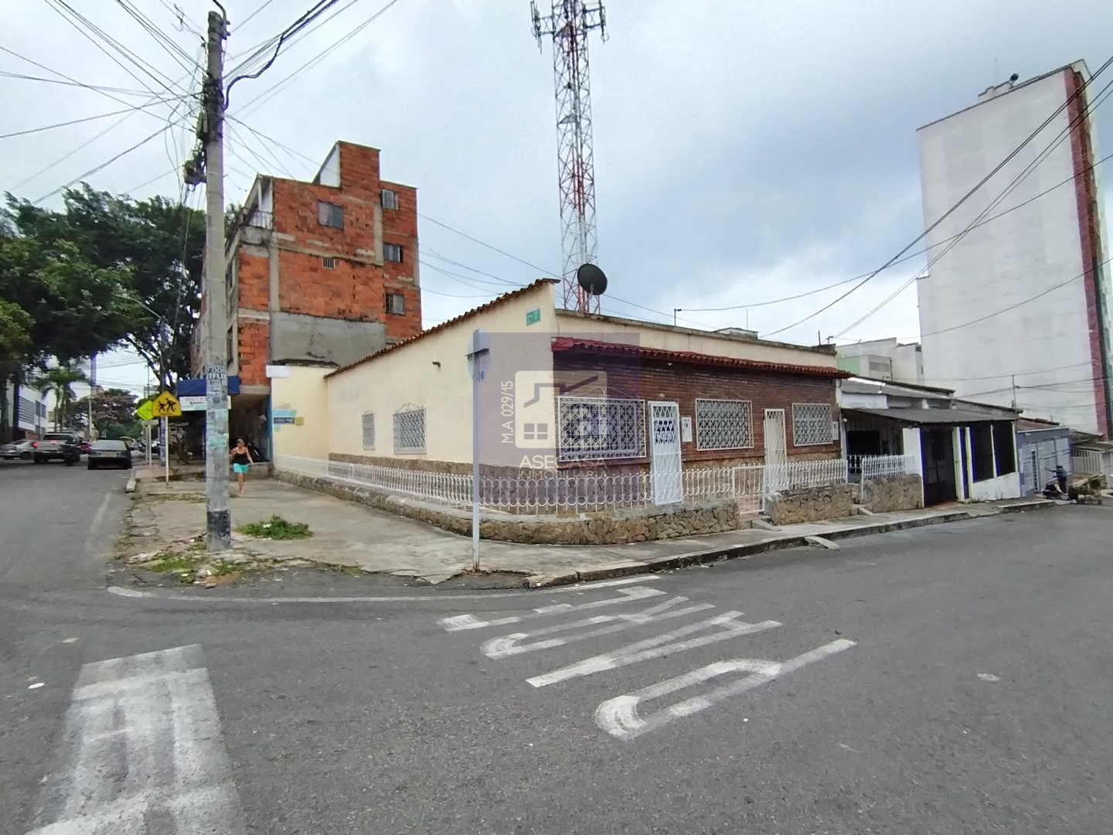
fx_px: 547
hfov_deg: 91.0
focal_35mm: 17
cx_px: 556
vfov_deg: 74.7
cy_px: 418
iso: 100
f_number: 2.2
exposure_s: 1/1283
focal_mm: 1.42
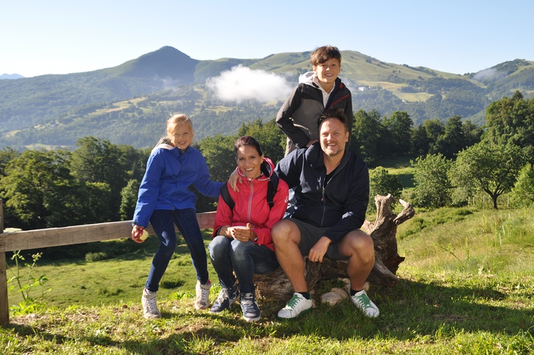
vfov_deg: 31.8
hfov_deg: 46.5
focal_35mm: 42
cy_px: 178
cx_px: 267
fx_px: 622
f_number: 9
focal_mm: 28
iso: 200
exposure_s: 1/200
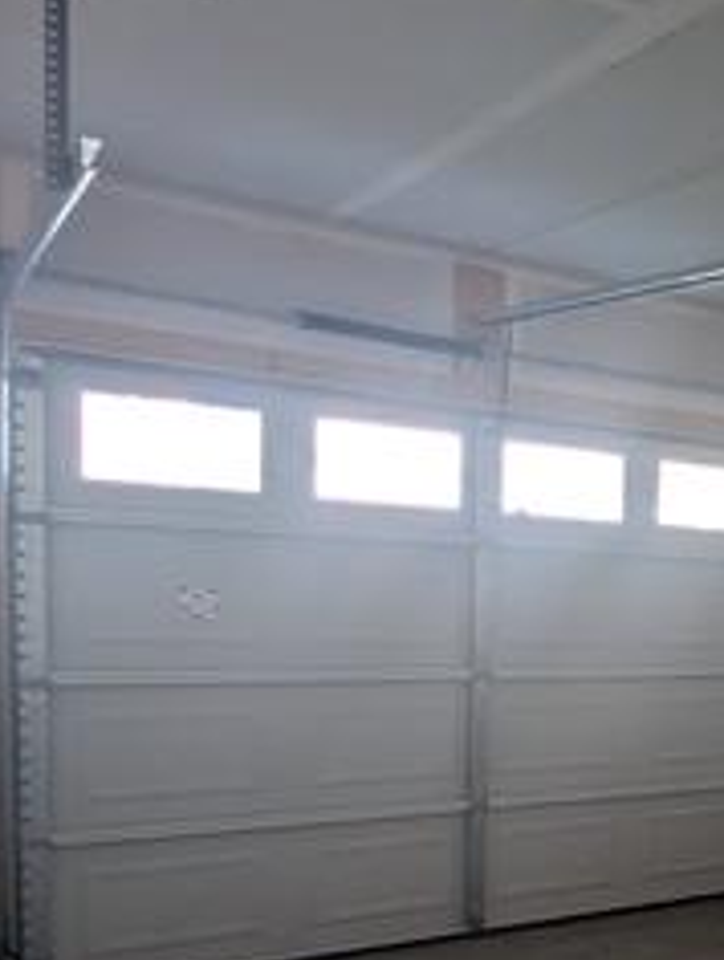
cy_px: 687
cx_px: 1135
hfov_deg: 25.6
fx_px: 1084
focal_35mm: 39
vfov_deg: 46.5
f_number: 1.7
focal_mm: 2.02
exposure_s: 1/120
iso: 106
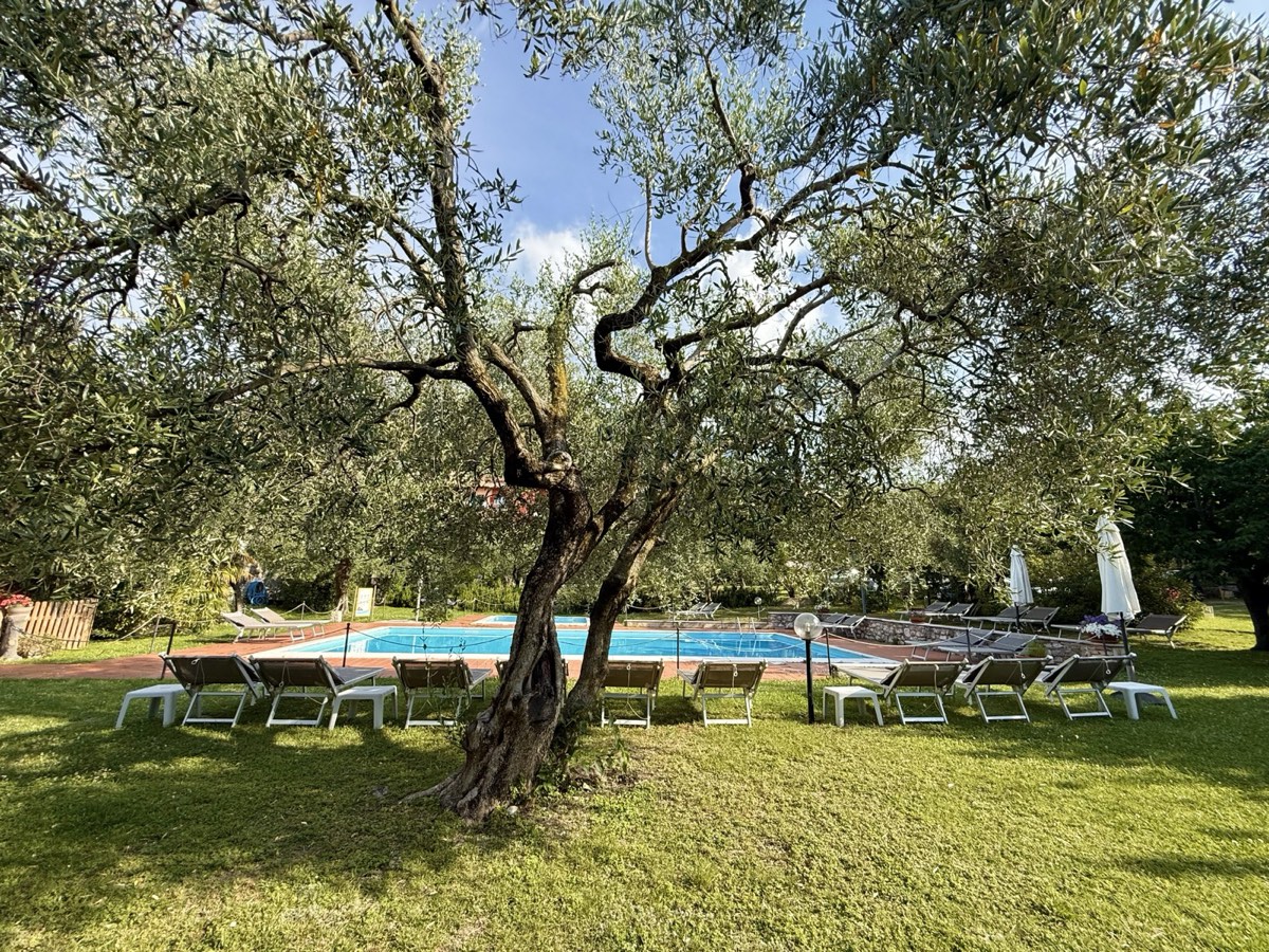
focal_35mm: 14
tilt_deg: +13.2
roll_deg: -1.6
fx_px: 513
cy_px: 476
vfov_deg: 85.7
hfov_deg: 102.1
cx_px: 634
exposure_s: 1/942
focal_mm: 2.22
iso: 64
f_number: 2.2
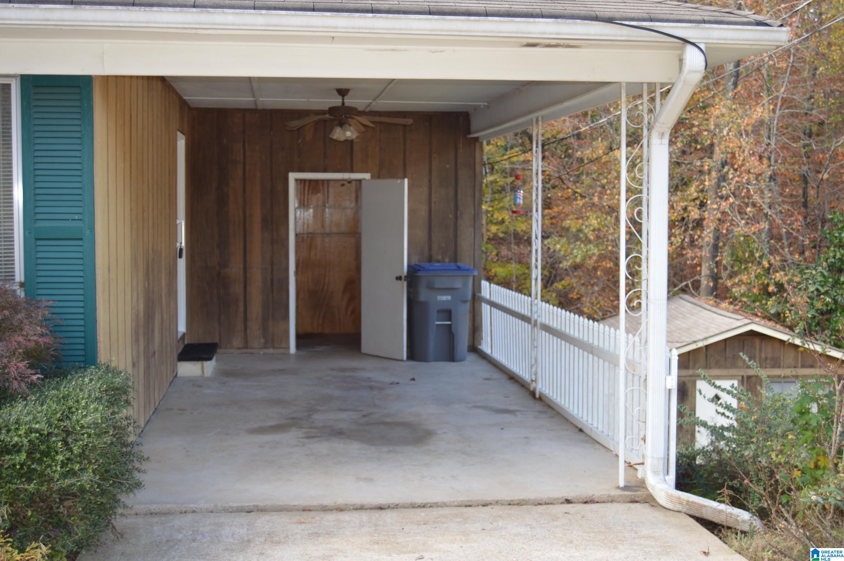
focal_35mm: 45
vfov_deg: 29.8
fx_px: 1054
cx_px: 422
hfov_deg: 43.6
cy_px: 280
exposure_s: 1/125
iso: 160
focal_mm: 30
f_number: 4.2
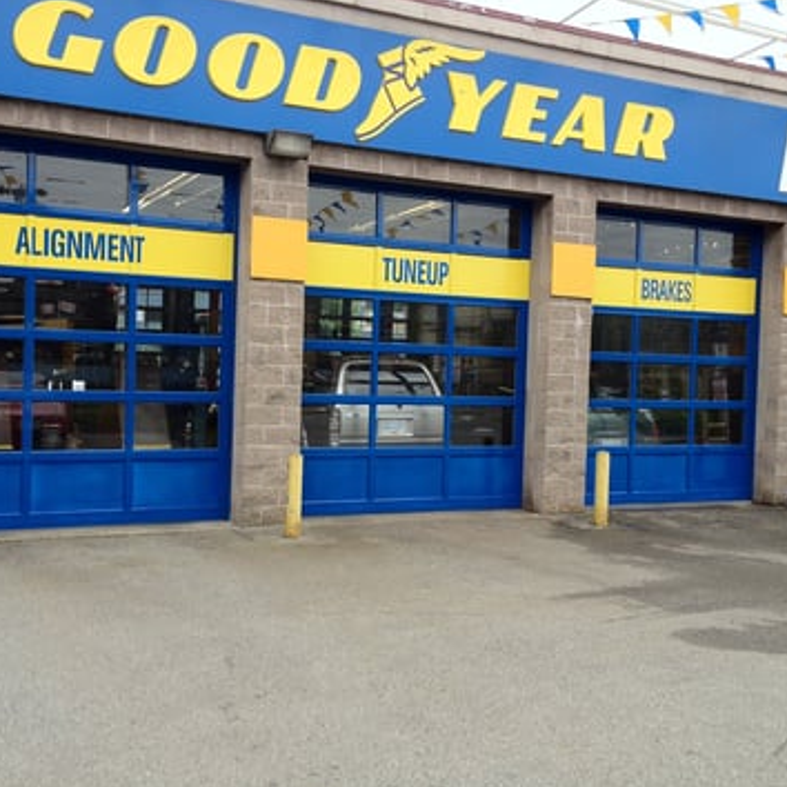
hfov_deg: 40.0
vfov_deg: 40.0
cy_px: 396
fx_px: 1080
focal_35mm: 42
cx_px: 342
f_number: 2.4
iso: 64
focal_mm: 4.28
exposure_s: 1/201
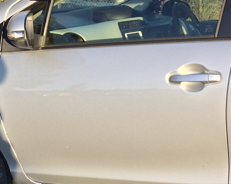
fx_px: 533
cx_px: 249
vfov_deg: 18.7
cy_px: 216
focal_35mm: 78
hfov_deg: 23.1
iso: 80
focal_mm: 5.4
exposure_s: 1/3536
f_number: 1.8
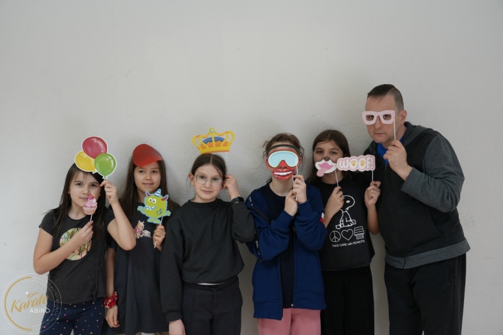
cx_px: 252
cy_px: 168
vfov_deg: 36.9
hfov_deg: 53.1
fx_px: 503
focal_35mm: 36
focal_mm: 36
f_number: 4
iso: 3200
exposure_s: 1/160
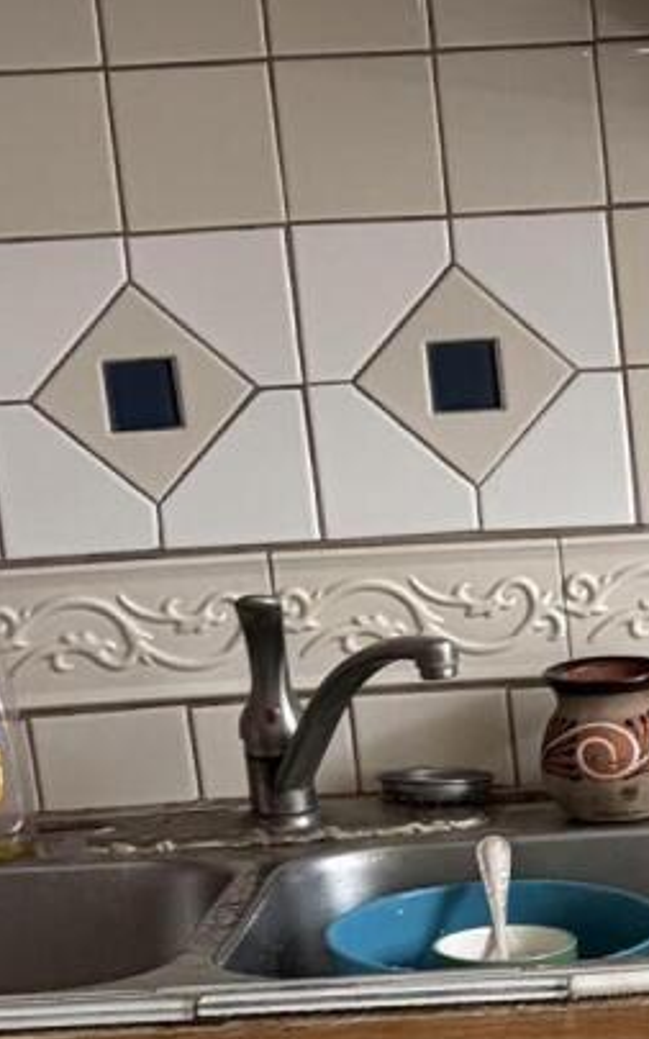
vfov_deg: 15.1
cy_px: 1026
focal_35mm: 136
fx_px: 3850
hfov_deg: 9.1
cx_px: 1301
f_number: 1.6
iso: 200
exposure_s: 1/60
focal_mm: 5.96
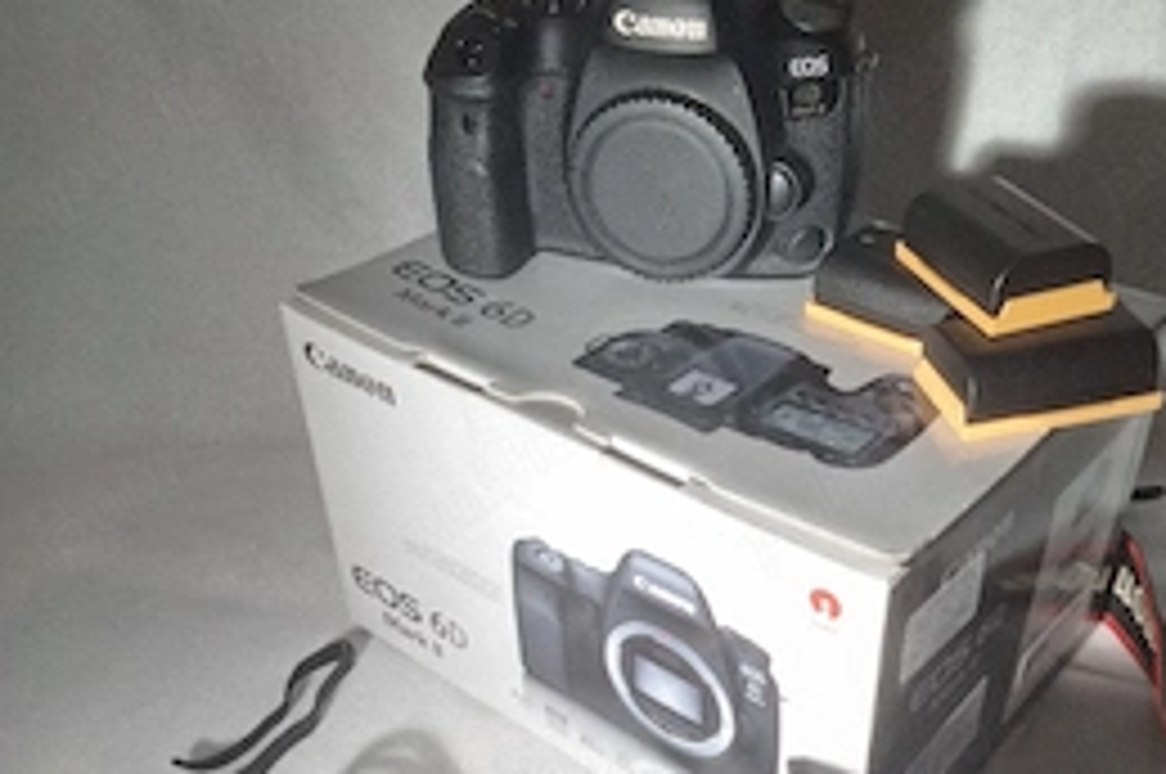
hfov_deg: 51.9
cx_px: 630
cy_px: 504
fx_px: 1197
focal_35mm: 37
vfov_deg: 35.6
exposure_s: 1/100
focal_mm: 5.54
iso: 50
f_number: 1.8
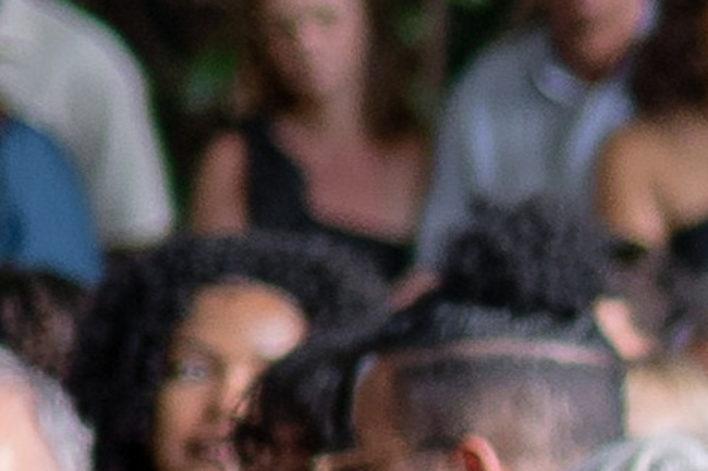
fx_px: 8296
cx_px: 1801
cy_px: 577
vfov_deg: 3.3
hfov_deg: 4.7
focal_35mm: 422
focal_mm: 35
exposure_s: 1/800
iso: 500
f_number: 1.4
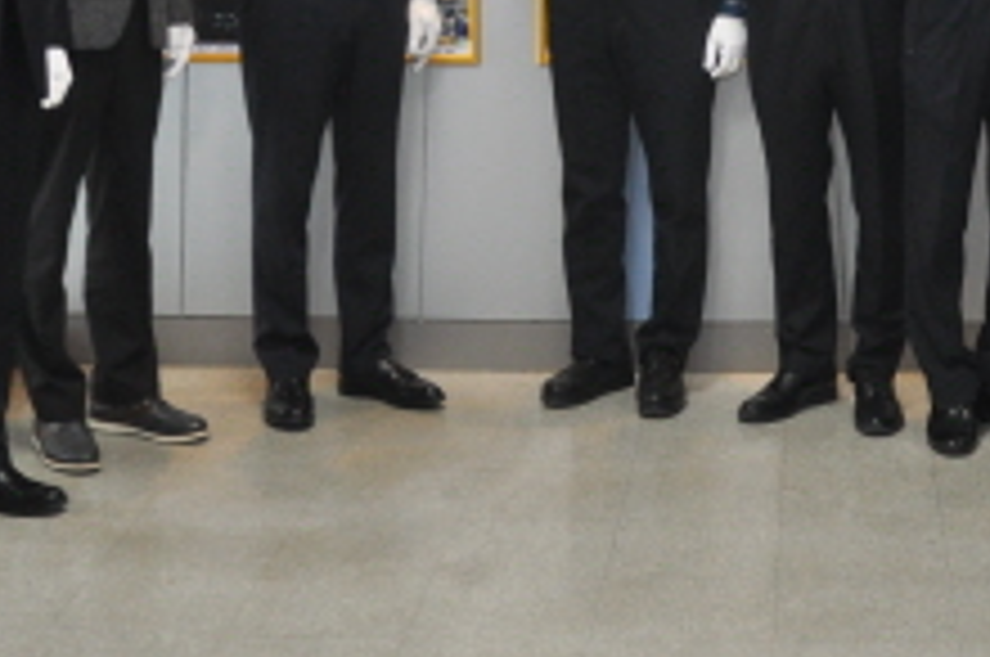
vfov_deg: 15.2
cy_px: -158
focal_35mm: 86
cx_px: 720
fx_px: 2362
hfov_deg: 23.5
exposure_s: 1/60
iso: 450
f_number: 4
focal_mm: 18
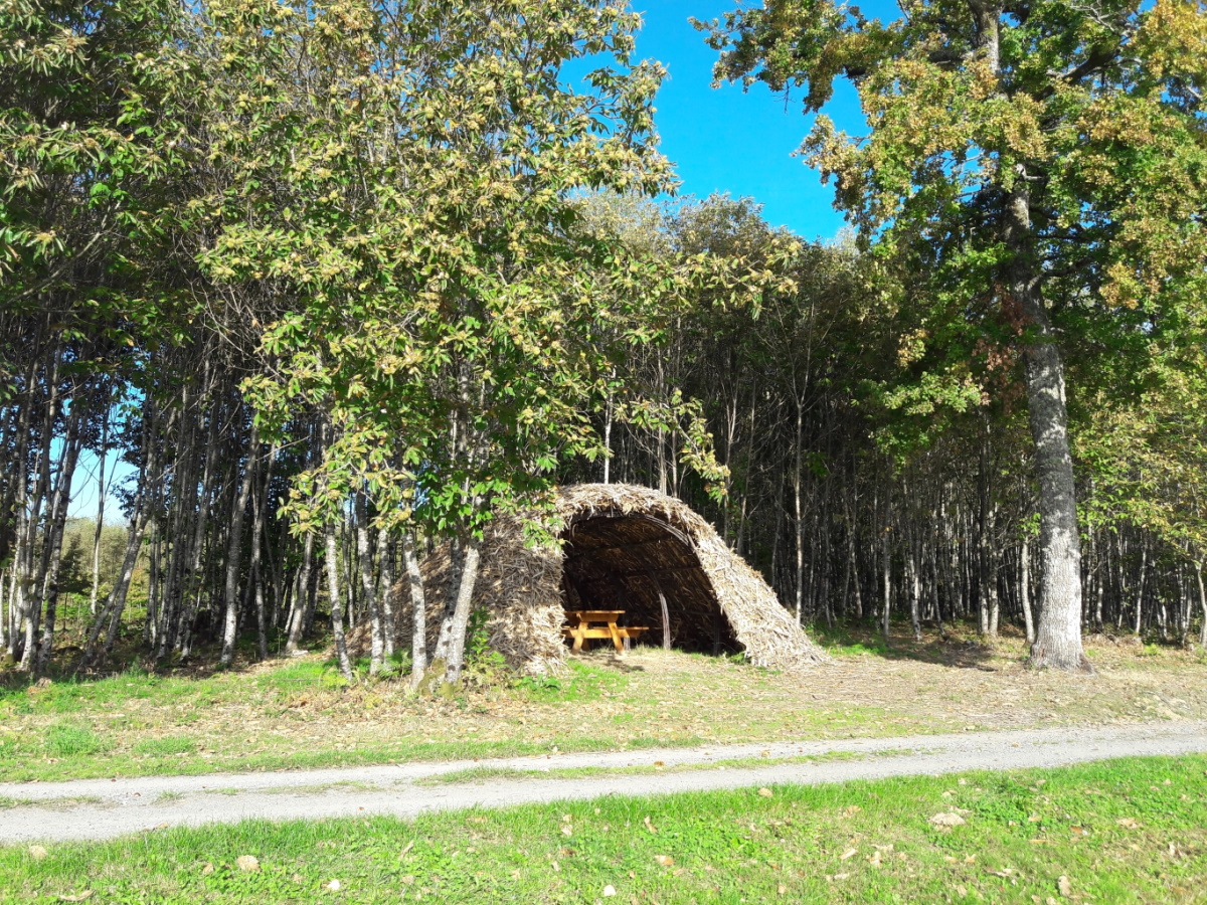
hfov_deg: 63.4
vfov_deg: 49.7
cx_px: 604
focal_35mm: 28
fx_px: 976
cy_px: 452
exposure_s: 1/525
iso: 40
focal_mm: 3.7
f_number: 1.9
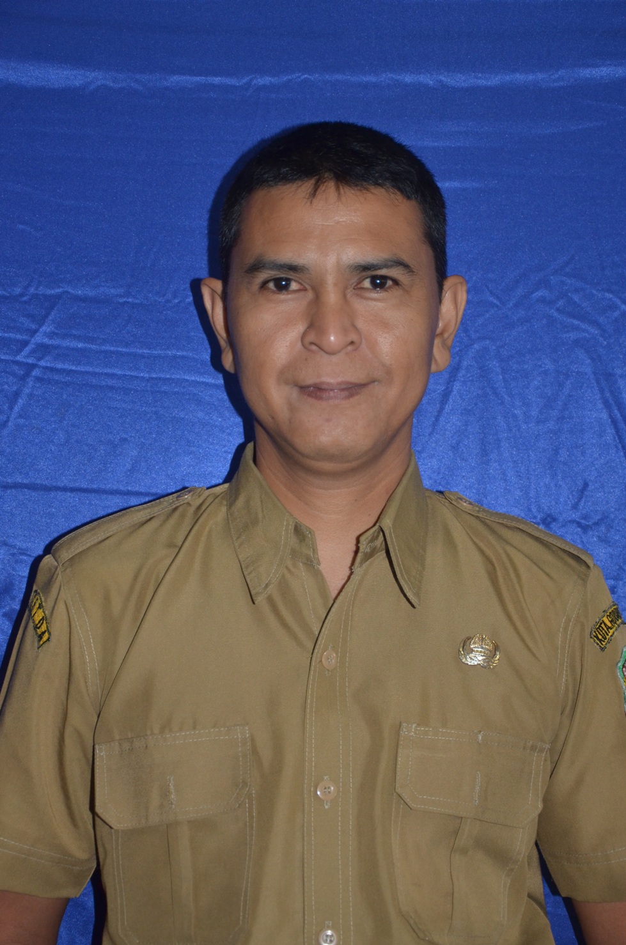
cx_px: 313
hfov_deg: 18.8
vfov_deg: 28.1
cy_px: 472
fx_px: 1886
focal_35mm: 72
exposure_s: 1/60
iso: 800
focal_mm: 48
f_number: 4.8
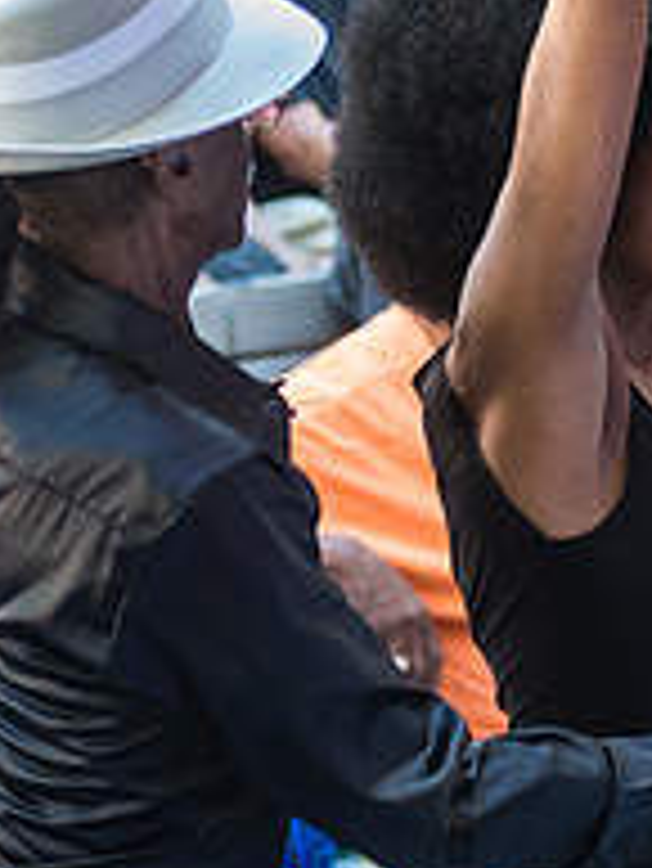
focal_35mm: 343
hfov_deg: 4.3
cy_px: 558
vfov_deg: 5.8
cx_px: 212
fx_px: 8604
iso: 1600
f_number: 4
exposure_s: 1/250
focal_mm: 100
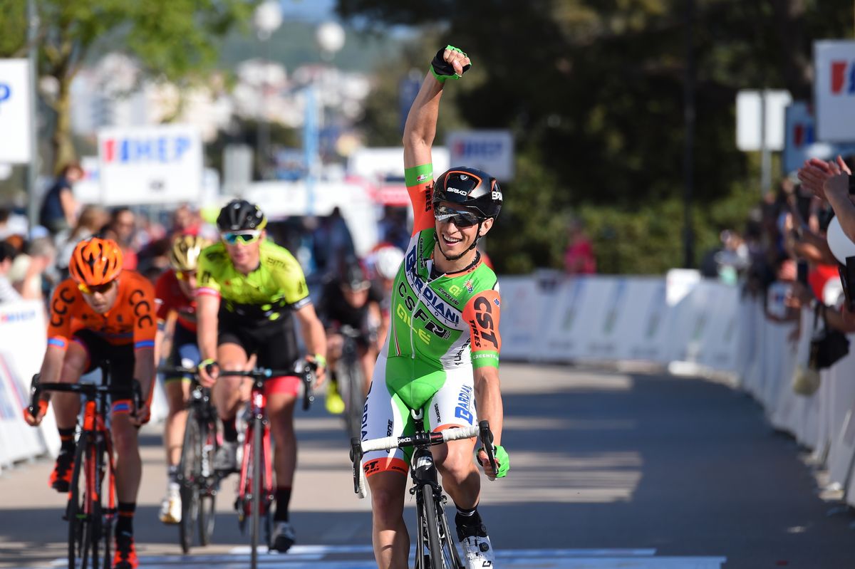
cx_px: 428
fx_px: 9021
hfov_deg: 5.4
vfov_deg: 3.6
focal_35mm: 380
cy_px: 284
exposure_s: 1/1600
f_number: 7.1
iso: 640
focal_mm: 380
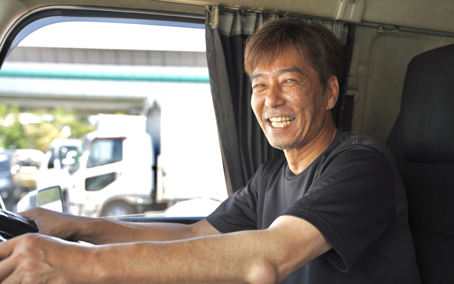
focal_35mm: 43
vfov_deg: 29.6
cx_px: 238
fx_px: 537
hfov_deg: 45.8
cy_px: 143
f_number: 3.5
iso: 100
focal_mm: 40.4
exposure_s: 1/200
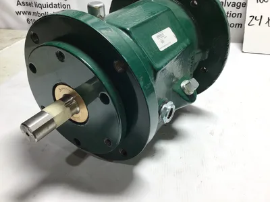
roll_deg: -0.1
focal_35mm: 31
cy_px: 101
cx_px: 135
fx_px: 242
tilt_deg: -31.3
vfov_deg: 45.4
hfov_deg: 58.4
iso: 25
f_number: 2.4
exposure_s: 1/60
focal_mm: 3.3
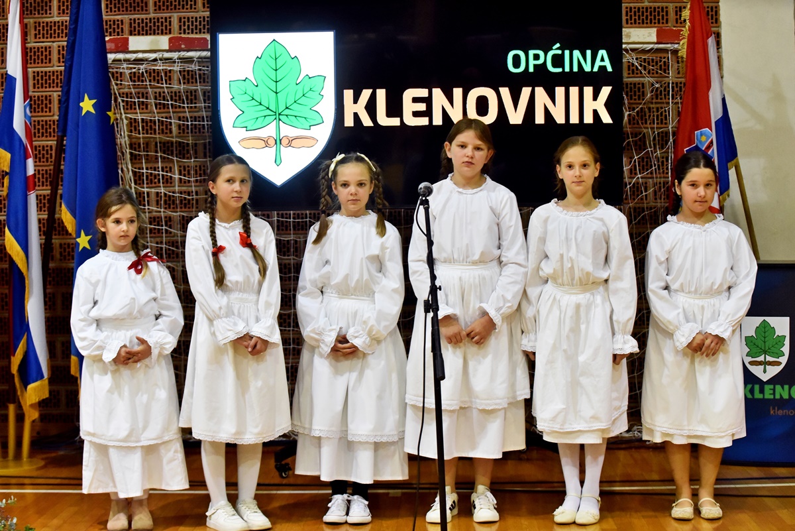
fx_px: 1590
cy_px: 266
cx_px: 398
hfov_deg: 28.1
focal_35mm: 72
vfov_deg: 18.9
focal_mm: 72
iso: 6400
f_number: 5
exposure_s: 1/125
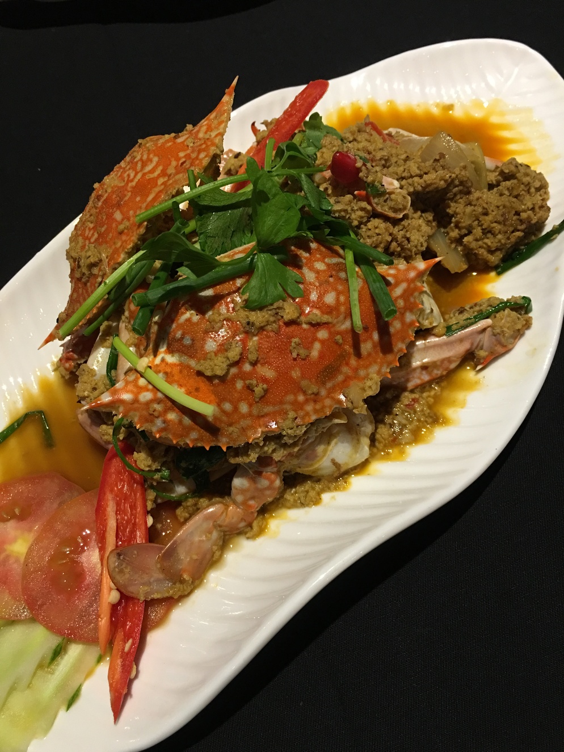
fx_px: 630
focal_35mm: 29
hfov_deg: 48.2
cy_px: 376
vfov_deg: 61.7
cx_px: 282
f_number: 2.2
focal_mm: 4.15
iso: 125
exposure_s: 1/17
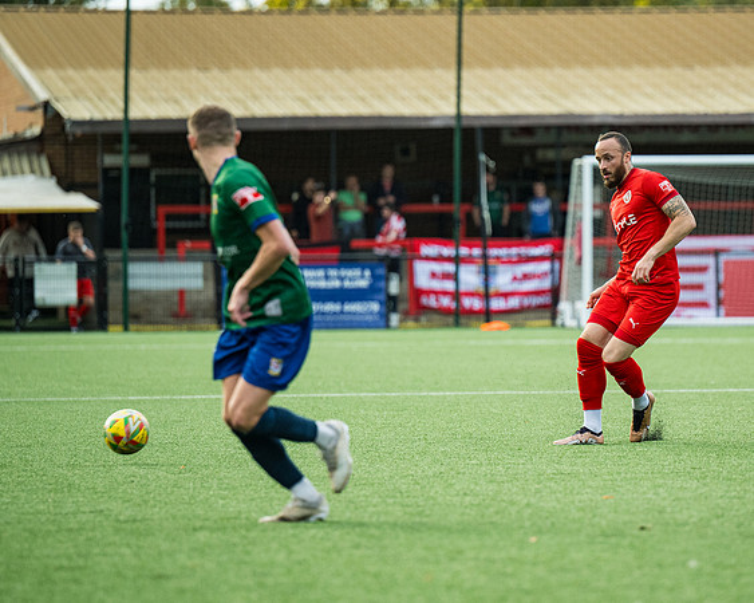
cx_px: 541
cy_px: 292
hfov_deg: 6.0
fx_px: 7196
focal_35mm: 323
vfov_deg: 4.8
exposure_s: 1/800
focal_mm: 175
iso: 800
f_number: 2.8
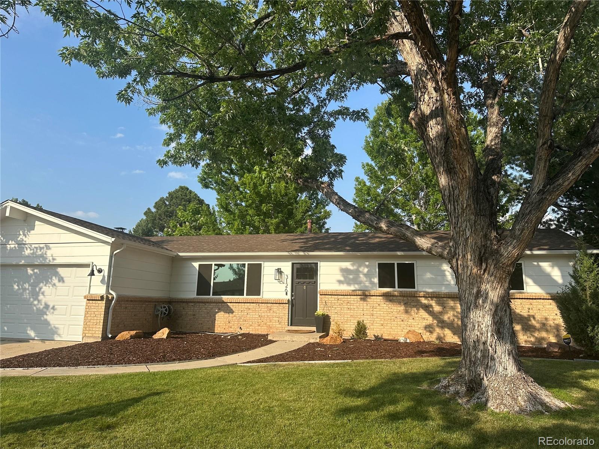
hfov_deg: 71.6
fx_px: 415
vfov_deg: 56.8
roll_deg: -1.8
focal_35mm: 24
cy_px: 224
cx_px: 300
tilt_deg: +10.5
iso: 80
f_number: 1.78
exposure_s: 1/3058
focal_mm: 6.86
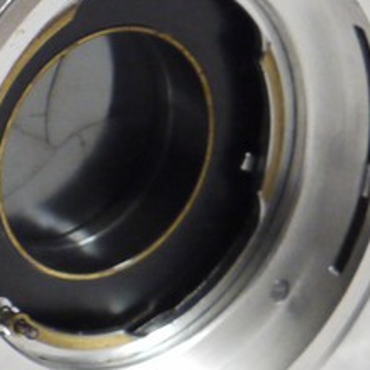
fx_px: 3640
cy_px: -87
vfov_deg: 5.8
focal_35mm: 301
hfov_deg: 5.8
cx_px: 76
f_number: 5.6
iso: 800
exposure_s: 1/15
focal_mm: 31
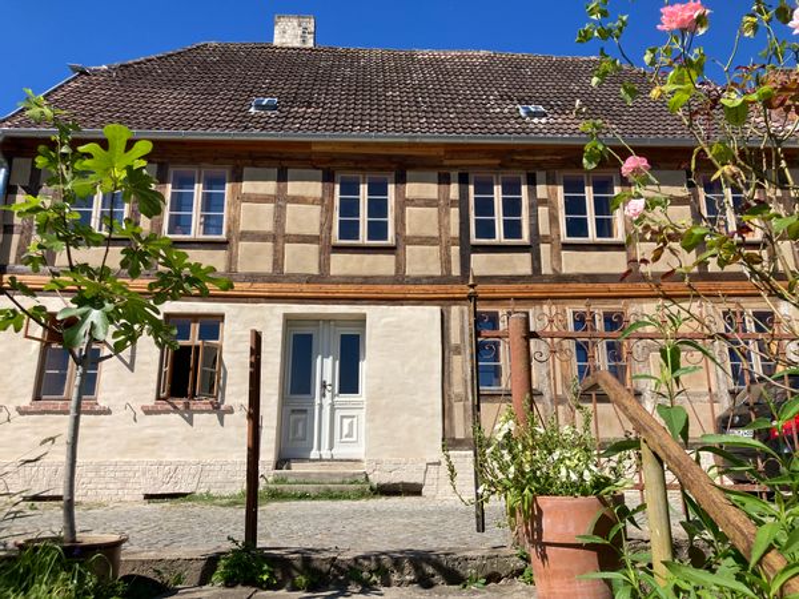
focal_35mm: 28
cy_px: 300
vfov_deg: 49.7
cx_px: 400
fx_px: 646
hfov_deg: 63.4
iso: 20
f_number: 1.8
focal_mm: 3.99
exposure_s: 1/2208
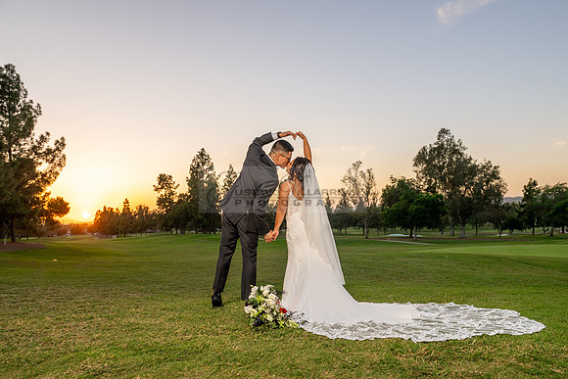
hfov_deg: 69.3
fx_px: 410
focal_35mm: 26
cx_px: 302
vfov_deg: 49.5
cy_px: 205
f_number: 7.1
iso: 320
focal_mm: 24
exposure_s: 1/160
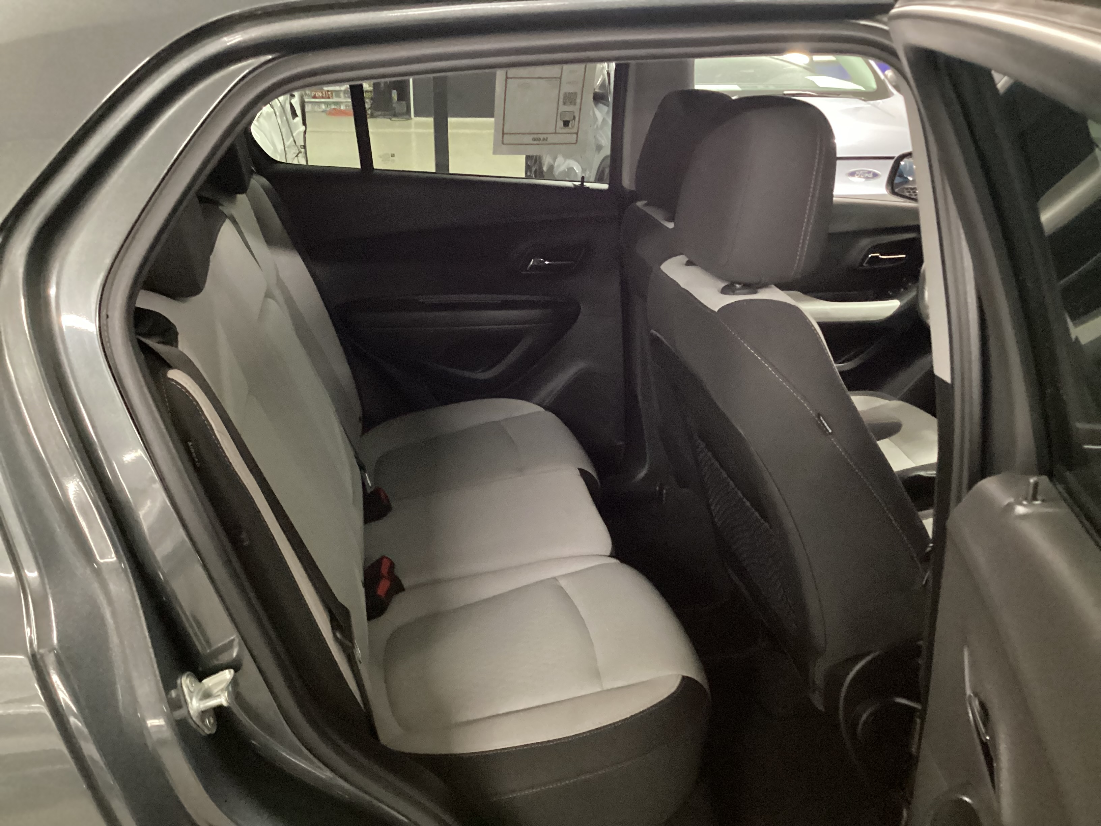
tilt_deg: -25.2
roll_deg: -1.3
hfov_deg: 58.4
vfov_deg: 45.4
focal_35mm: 31
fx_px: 986
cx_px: 550
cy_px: 413
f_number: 2.4
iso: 800
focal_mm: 3.3
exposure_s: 1/17
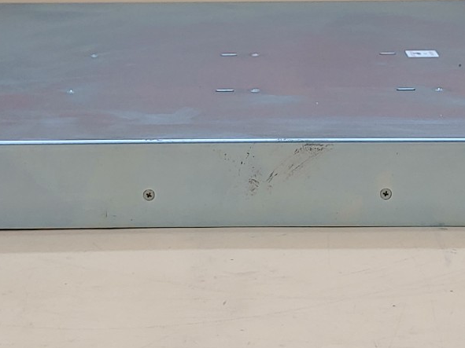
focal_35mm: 95
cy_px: 42
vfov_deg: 15.4
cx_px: 236
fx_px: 1276
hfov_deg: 20.7
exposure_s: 1/122
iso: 50
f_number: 1.8
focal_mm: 4.36
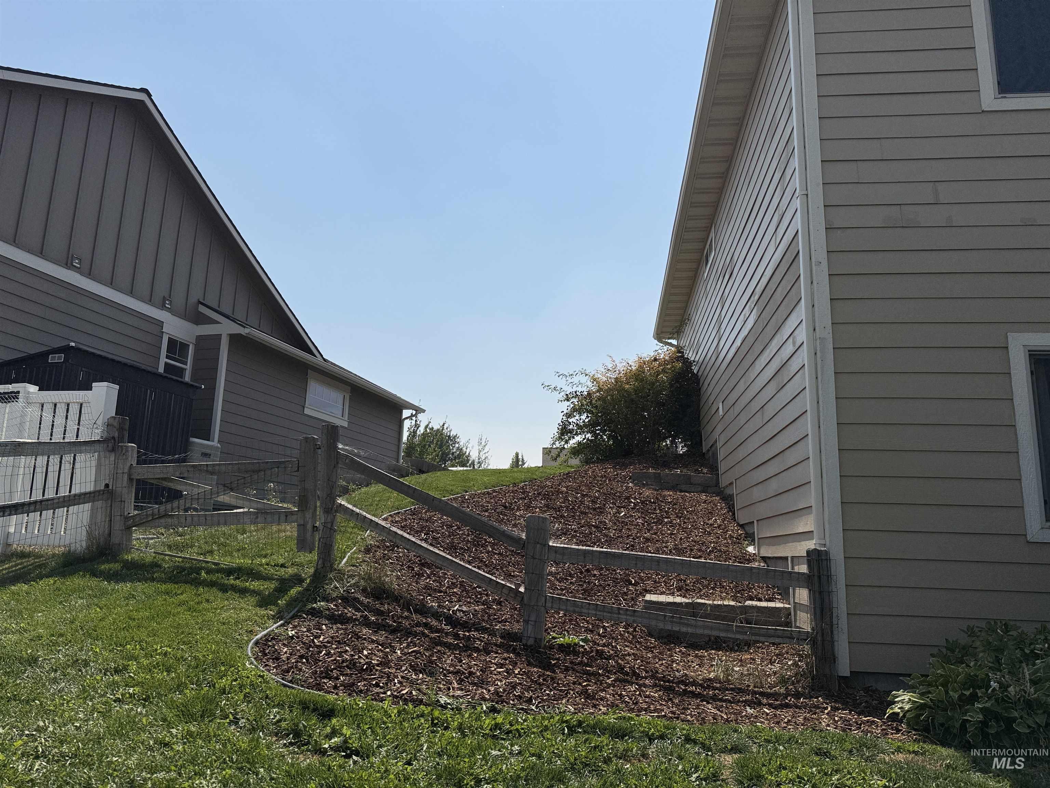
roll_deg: -1.9
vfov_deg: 56.8
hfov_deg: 71.6
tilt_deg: +11.7
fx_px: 728
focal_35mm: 24
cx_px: 525
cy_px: 394
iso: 50
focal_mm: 6.76
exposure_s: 1/17544
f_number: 1.78
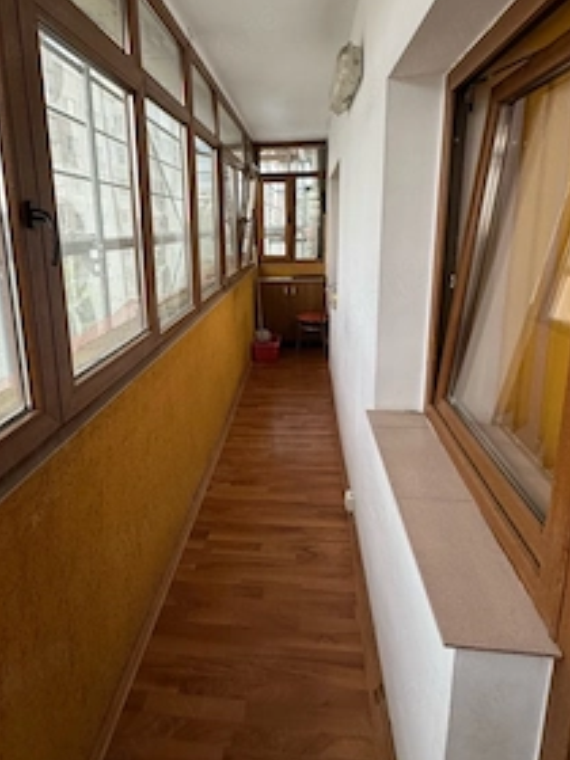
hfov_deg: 65.7
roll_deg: +0.8
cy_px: 315
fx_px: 439
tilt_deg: -11.0
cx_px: 247
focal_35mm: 20
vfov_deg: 81.0
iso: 250
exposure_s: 1/50
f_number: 2.2
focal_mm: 2.22
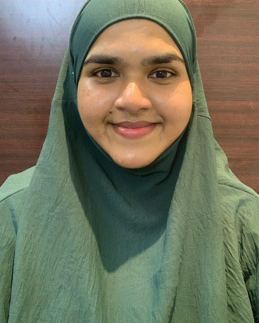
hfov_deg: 43.3
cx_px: 130
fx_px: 326
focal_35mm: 34
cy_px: 150
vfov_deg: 52.8
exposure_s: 1/30
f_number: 2.2
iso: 400
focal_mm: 2.87
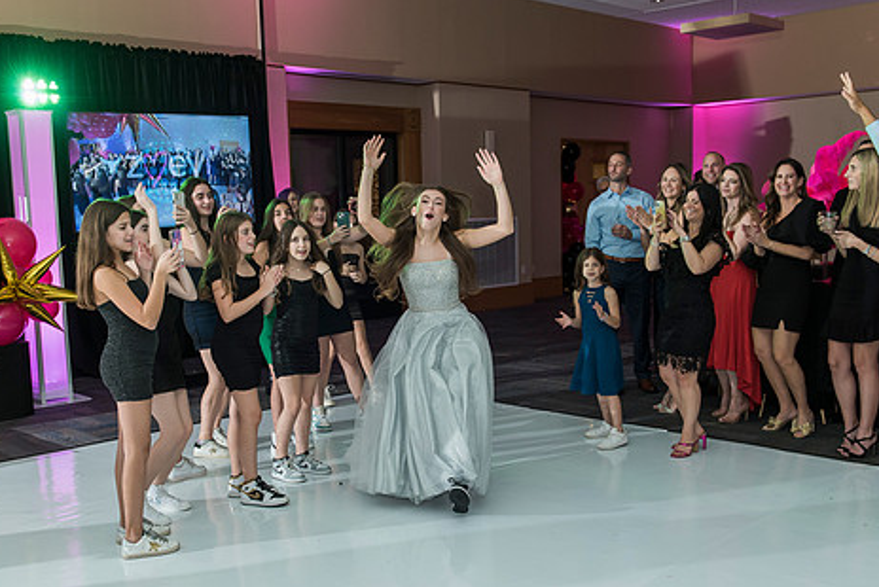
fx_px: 977
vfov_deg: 33.4
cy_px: 336
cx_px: 400
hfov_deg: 48.4
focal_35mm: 40
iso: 1000
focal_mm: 32
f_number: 4
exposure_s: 1/100
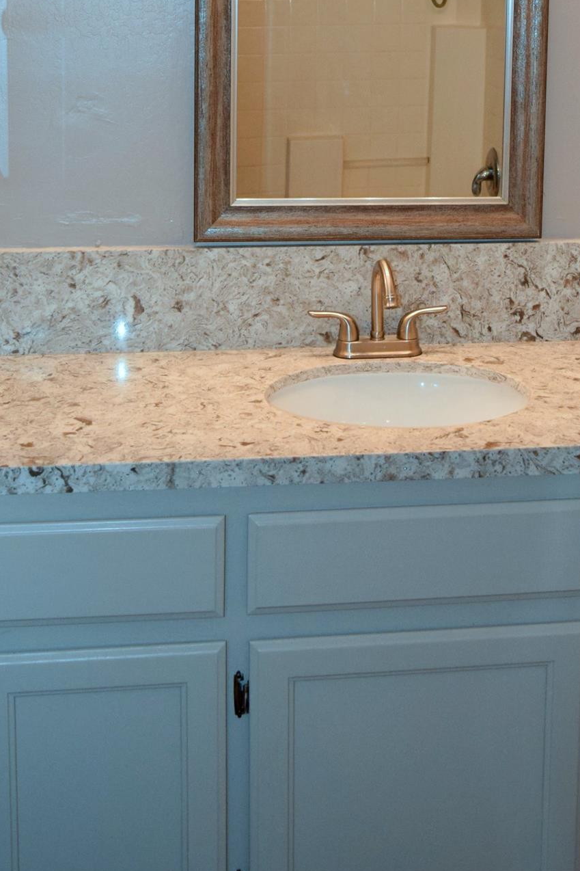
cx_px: 457
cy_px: 204
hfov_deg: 25.1
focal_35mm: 53
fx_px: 1281
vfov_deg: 36.5
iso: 800
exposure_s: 1/100
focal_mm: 20
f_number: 5
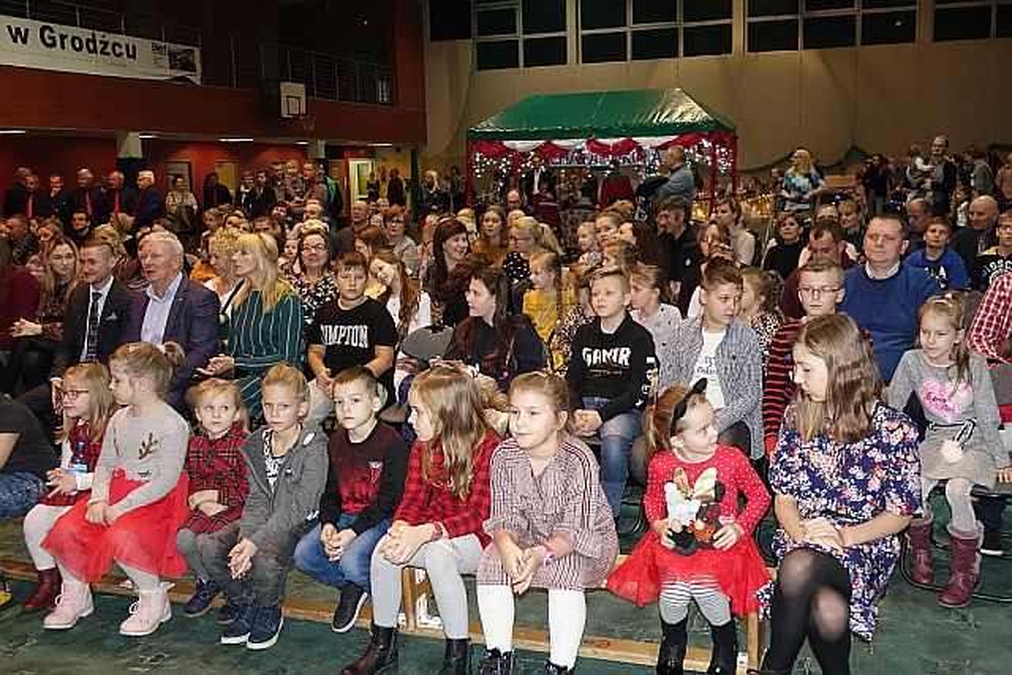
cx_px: 506
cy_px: 338
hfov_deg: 53.1
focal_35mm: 36
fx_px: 1012
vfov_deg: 36.9
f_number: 2.8
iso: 800
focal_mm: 13.37
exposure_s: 1/40
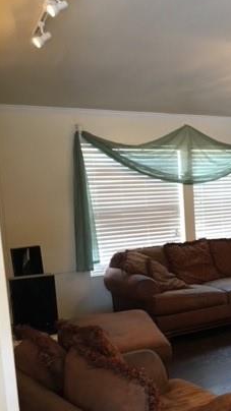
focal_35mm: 50
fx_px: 545
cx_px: 242
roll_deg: +2.9
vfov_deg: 41.0
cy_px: 265
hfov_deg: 22.8
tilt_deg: -5.6
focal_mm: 4.15
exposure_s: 1/30
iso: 125
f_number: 2.2
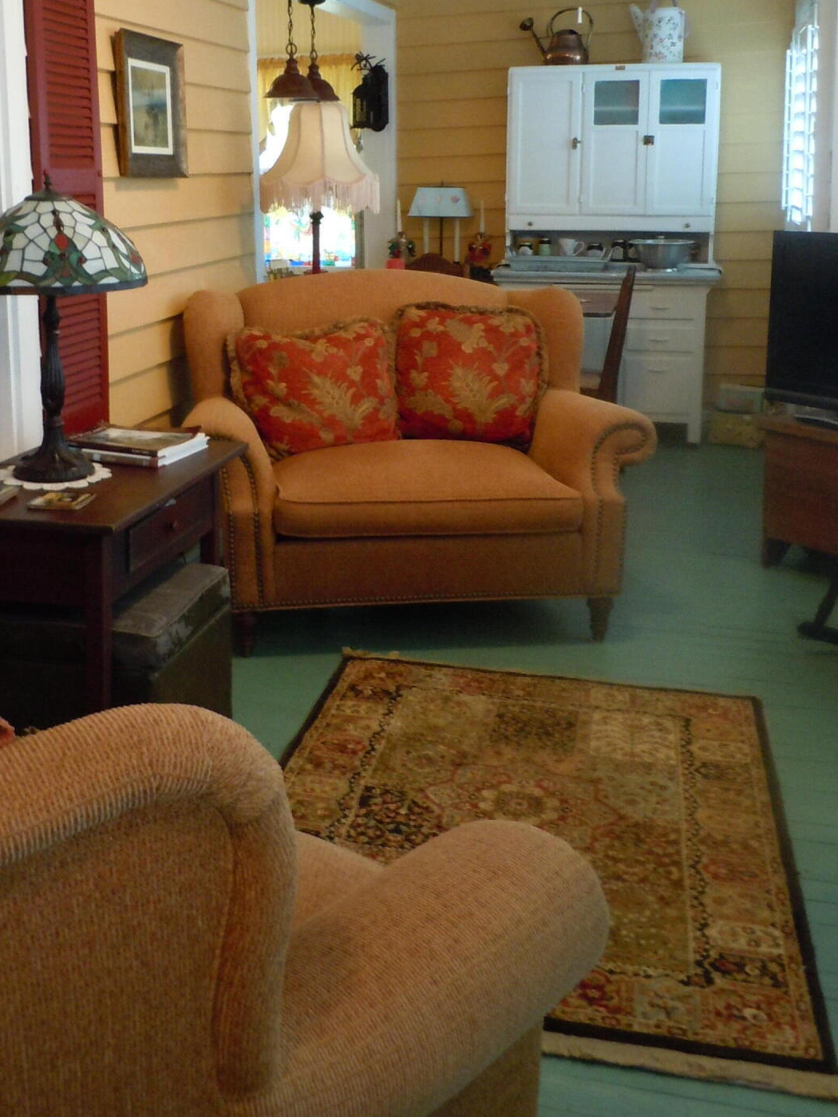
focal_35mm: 40
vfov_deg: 45.8
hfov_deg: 35.5
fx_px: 1291
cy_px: 337
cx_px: 259
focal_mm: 5
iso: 400
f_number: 3.7
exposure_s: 1/13
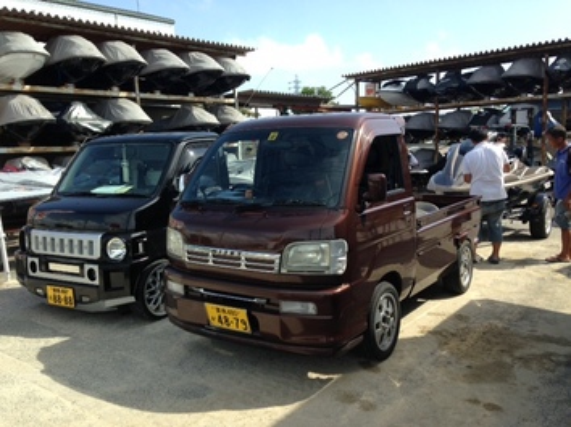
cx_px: 286
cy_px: 214
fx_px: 544
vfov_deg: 42.9
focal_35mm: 33
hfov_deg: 55.4
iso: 50
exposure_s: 1/821
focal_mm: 4.13
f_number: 2.4
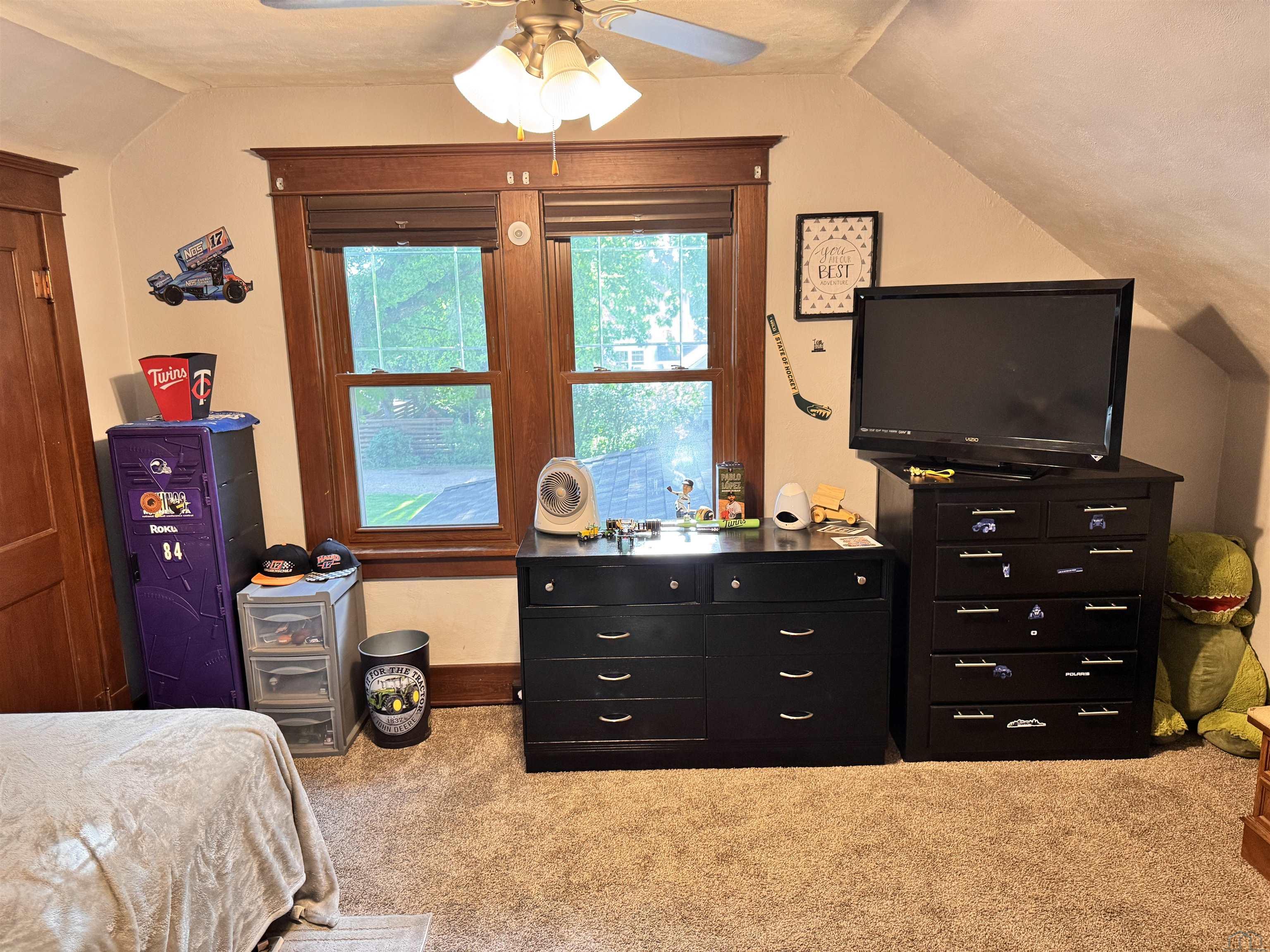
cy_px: 476
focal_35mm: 24
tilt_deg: -11.9
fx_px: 881
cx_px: 635
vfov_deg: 56.8
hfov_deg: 71.6
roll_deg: +1.6
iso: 250
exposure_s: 1/60
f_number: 1.78
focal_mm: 6.76
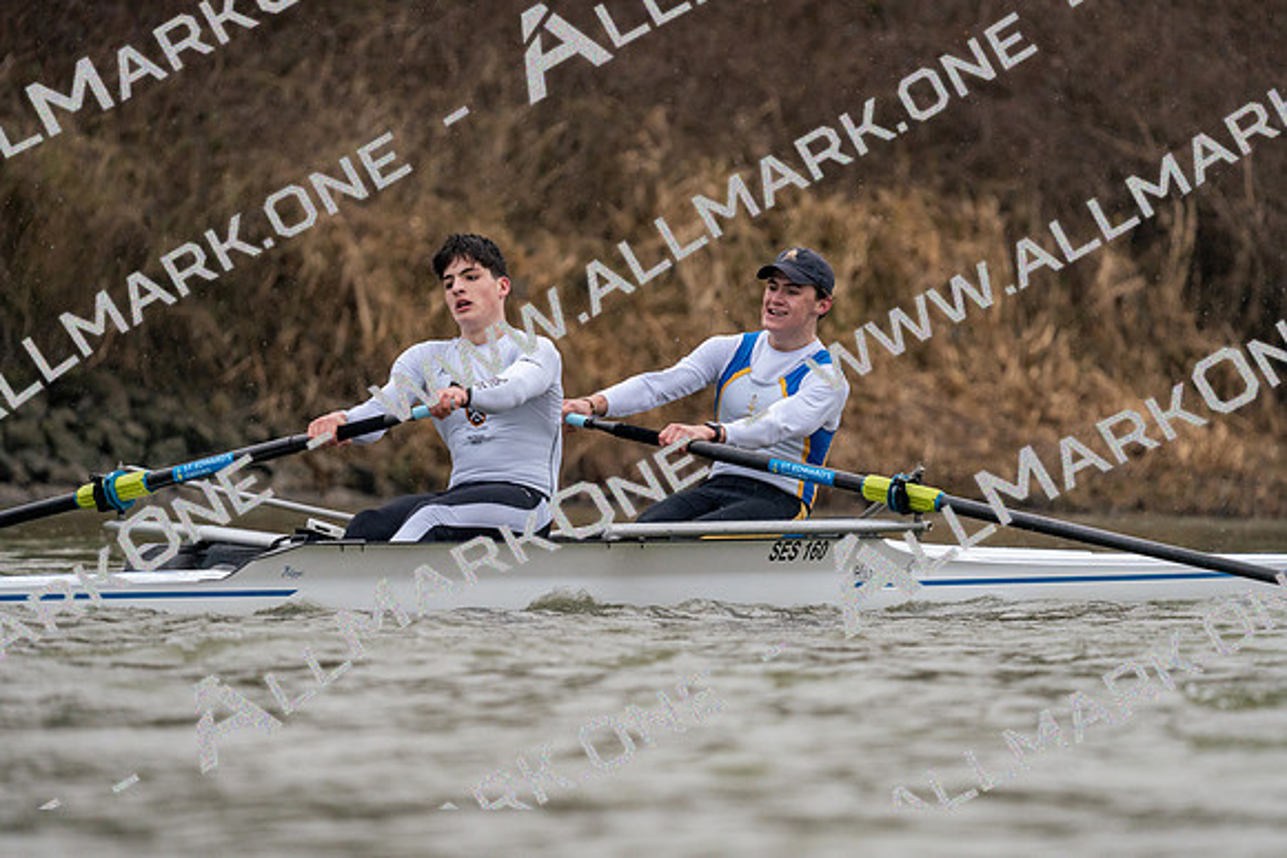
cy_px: 429
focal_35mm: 394
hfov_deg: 5.2
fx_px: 14088
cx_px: 644
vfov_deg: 3.5
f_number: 6.3
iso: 2500
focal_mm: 394
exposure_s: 1/1250
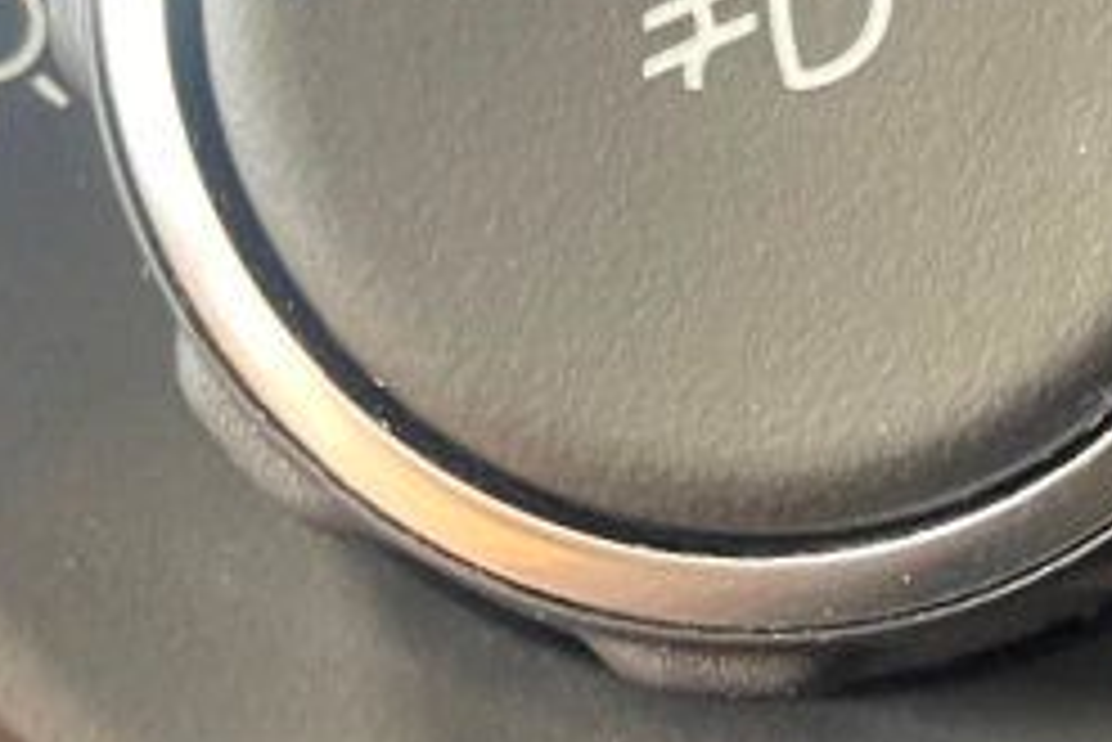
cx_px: 1459
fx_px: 3461
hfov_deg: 17.1
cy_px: 657
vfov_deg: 12.2
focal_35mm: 112
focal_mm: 4.2
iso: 500
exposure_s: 1/40
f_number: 1.6
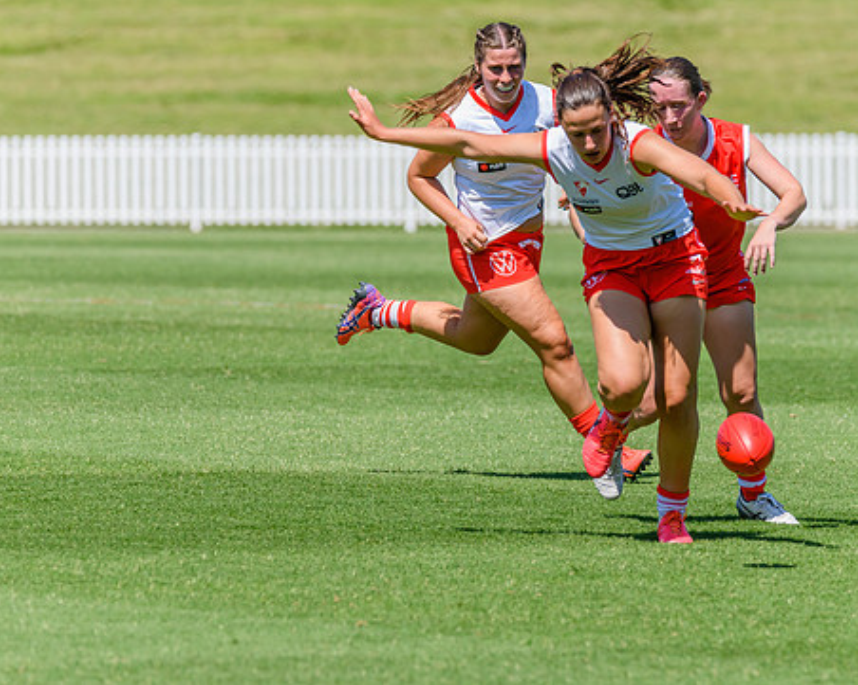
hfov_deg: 3.9
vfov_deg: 3.1
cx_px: 453
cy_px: 333
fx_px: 12536
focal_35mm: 494
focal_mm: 380
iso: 800
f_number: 8
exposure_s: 1/2000
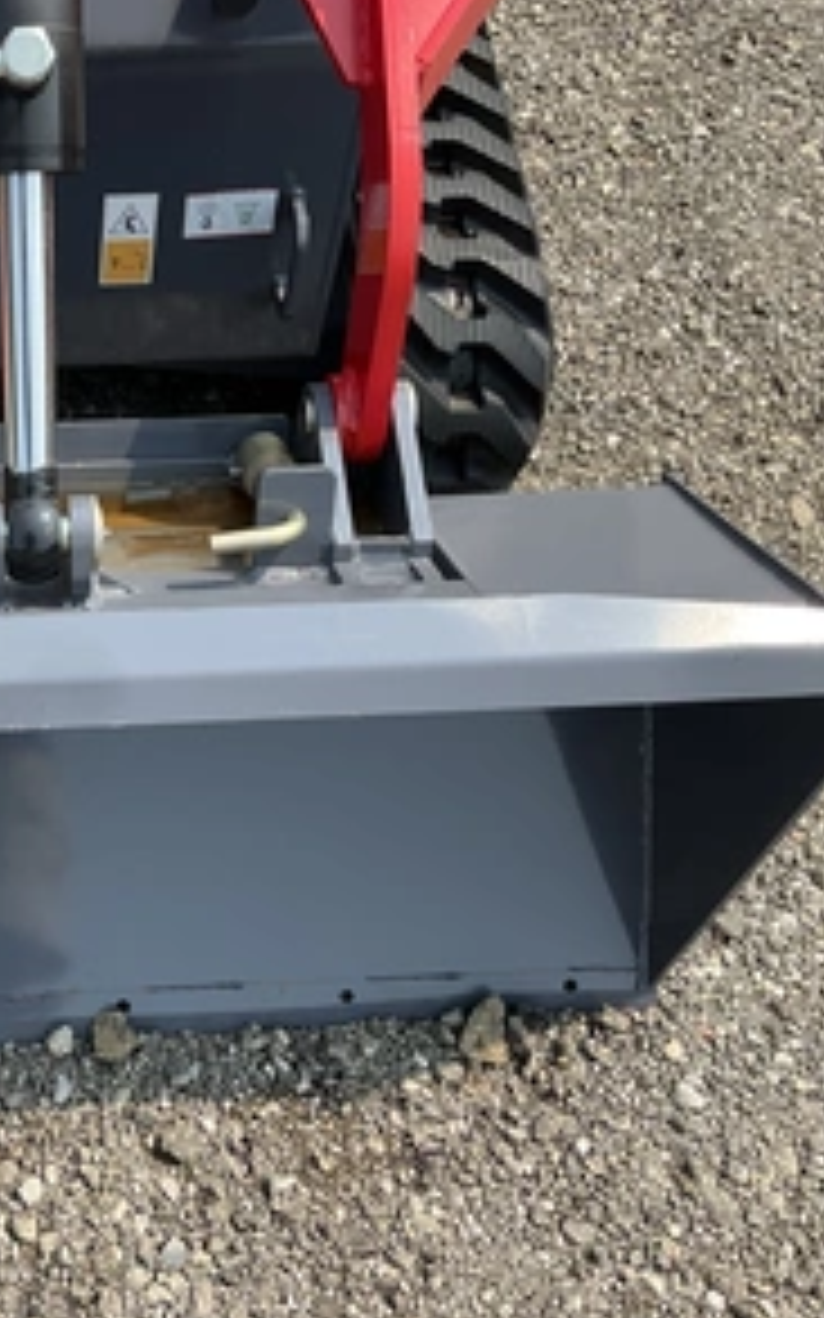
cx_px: 9
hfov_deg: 28.7
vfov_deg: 47.2
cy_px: 661
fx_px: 1510
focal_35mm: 42
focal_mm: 3
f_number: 1.8
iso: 25
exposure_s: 1/781
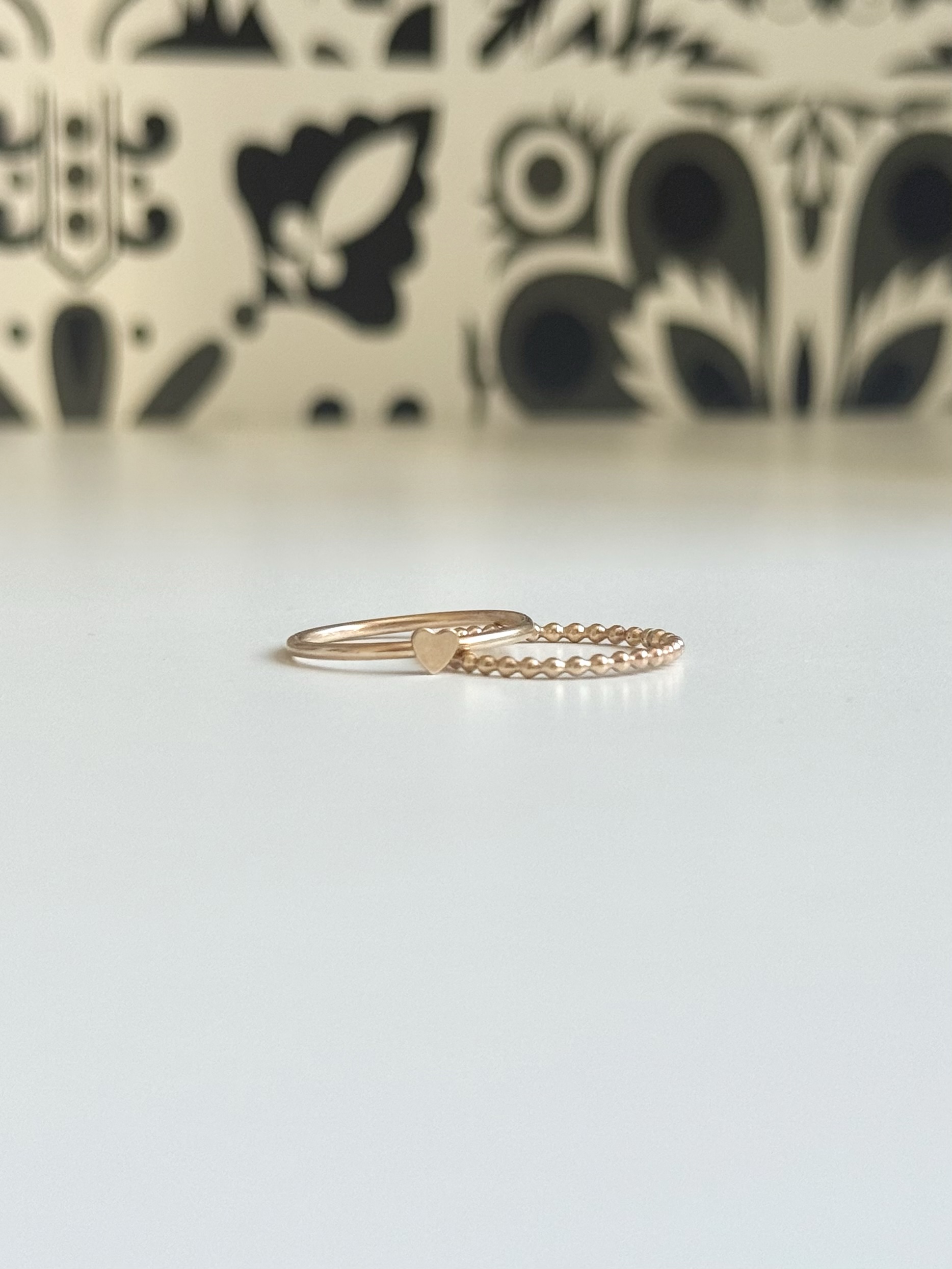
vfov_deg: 39.7
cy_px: 634
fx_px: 1760
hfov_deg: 30.3
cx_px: 476
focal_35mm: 48
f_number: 1.78
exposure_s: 1/205
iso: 64
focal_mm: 6.76
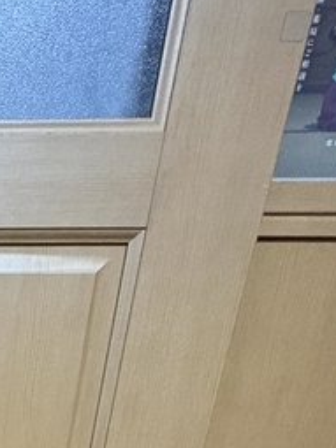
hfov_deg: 24.6
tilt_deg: -19.4
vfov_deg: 32.7
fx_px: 570
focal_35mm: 44
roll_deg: +0.2
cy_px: 574
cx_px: -181
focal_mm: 2.22
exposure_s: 1/50
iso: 1000
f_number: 2.2
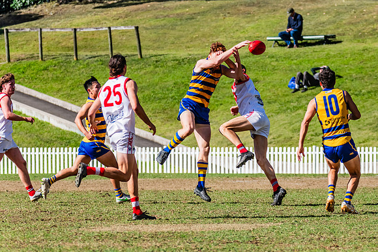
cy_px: 102
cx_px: 228
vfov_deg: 3.8
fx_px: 3753
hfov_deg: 5.8
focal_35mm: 357
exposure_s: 1/2000
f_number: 10
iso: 800
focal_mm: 290
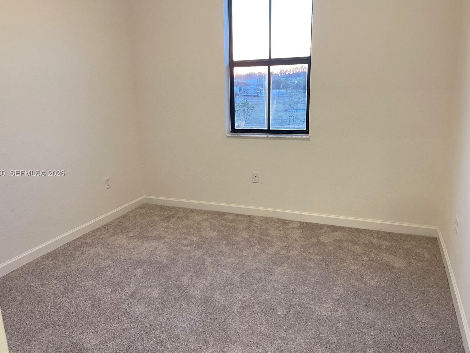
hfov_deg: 65.3
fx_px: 367
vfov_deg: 51.4
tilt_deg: -14.5
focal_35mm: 27
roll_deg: +1.8
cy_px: 174
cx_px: 220
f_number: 1.6
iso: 250
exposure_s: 1/60
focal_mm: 5.1
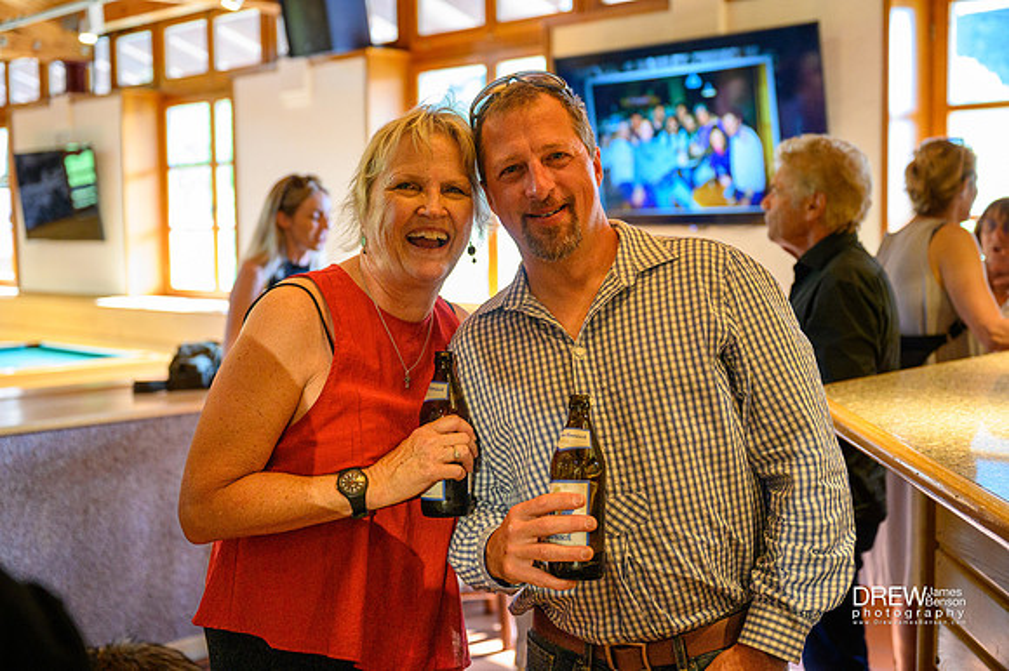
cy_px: 336
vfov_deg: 29.2
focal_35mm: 46
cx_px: 504
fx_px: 1288
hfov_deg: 42.8
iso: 4000
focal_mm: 46
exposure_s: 1/400
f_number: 2.8
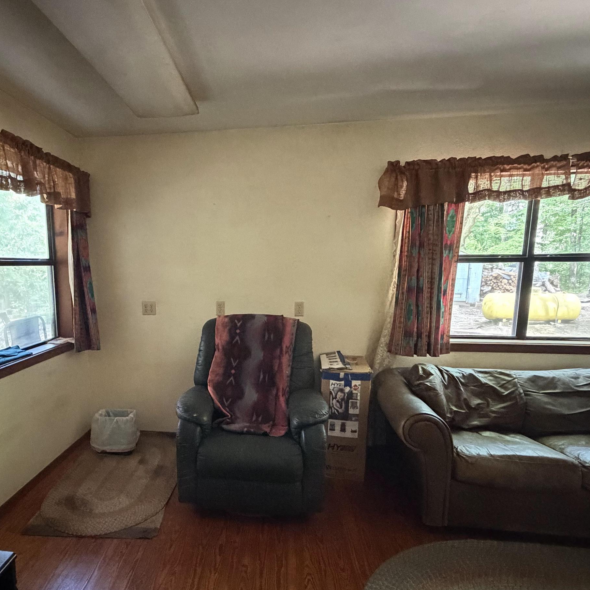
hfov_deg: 70.9
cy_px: 328
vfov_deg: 71.9
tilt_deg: -8.6
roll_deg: +0.3
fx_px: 405
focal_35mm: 21
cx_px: 218
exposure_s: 1/40
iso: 1250
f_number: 2.2
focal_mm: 2.22
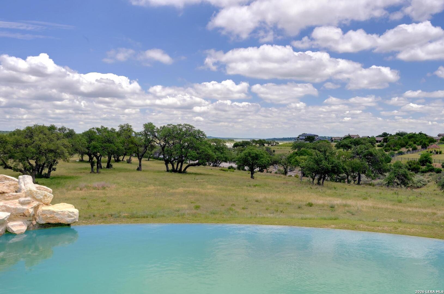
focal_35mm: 30
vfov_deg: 43.4
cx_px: 222
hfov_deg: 62.0
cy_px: 147
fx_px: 369
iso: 800
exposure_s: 1/250
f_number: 14
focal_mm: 30
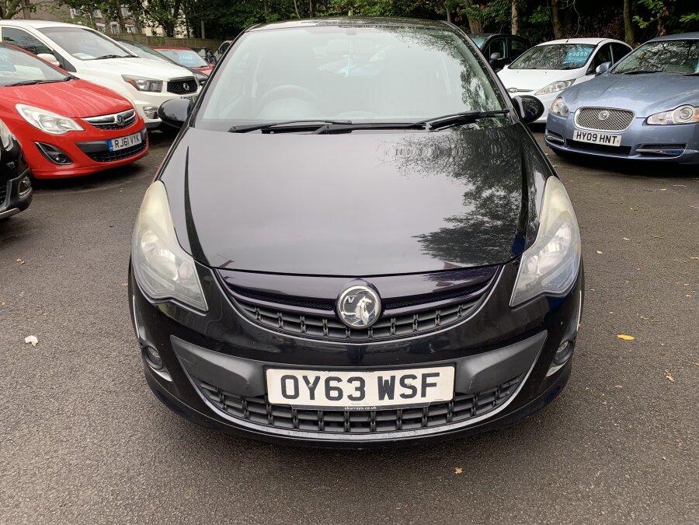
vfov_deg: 53.1
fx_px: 525
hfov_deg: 67.3
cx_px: 350
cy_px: 262
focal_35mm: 26
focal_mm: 4.25
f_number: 1.8
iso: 25
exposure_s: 1/165
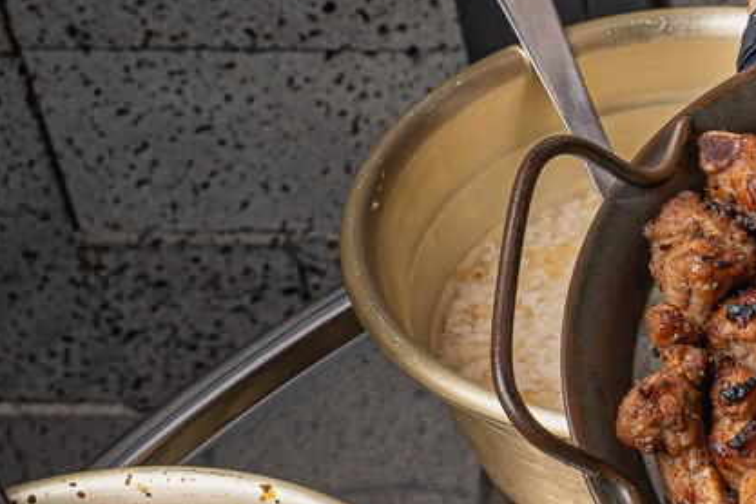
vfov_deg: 8.0
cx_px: 1443
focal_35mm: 169
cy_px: 735
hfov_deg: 11.2
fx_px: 3549
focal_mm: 44
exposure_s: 1/30
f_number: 11
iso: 100
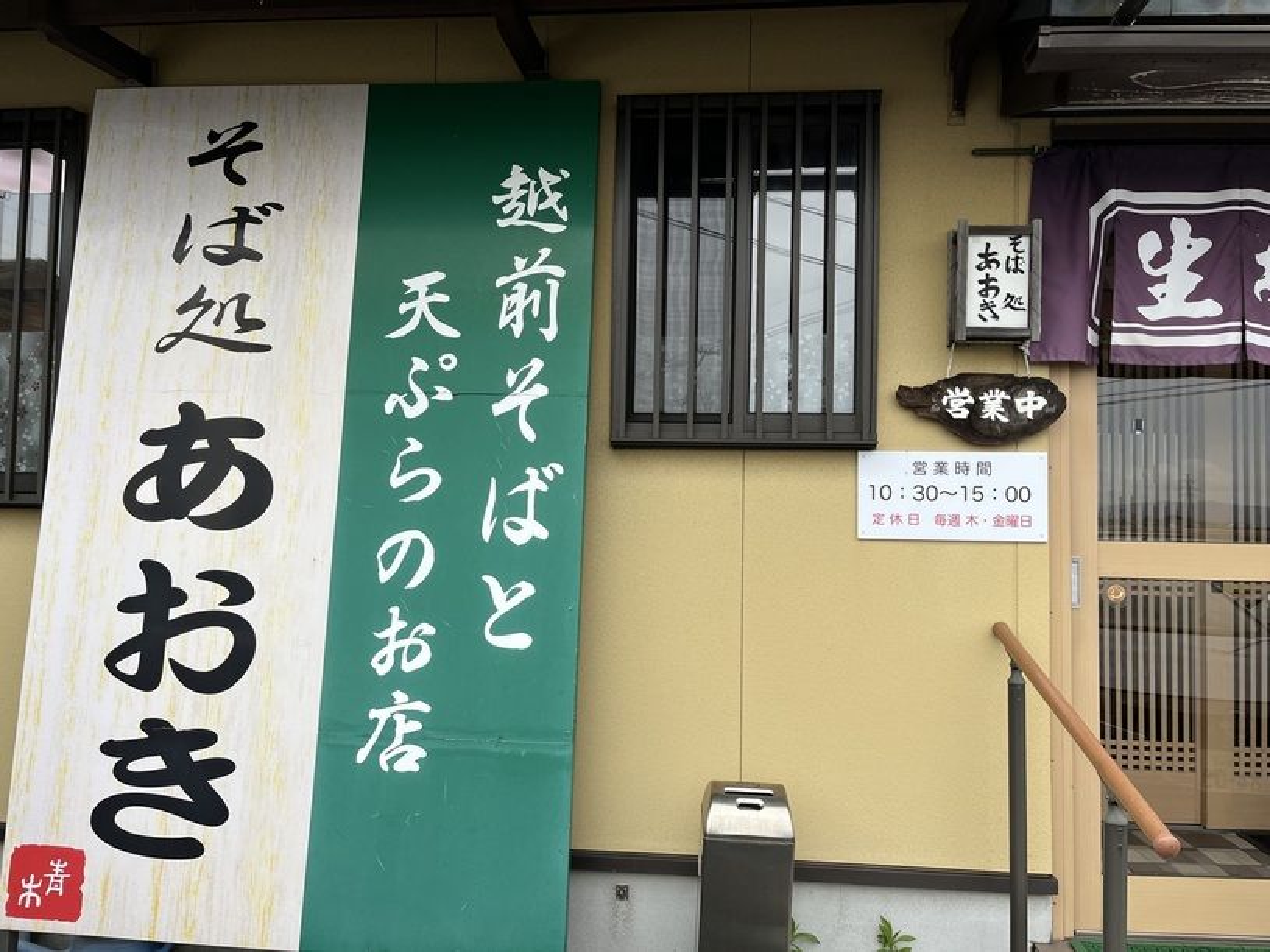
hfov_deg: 67.3
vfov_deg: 53.1
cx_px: 635
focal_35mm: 26
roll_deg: -0.4
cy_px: 476
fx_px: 954
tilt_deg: +2.3
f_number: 1.6
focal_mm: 5.1
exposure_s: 1/777
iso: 50
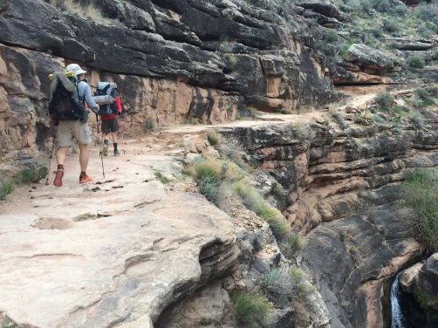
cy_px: 174
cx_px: 267
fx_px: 468
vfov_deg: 38.6
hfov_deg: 49.8
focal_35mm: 37
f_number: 2.2
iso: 32
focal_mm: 4.15
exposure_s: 1/456
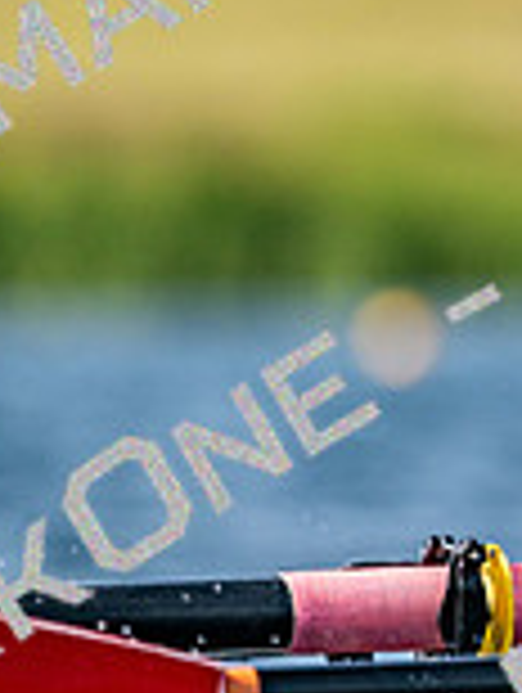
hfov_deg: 1.0
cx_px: 1130
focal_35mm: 1447
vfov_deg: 1.4
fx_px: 29014
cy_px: 281
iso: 220
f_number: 4.5
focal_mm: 400
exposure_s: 1/2500
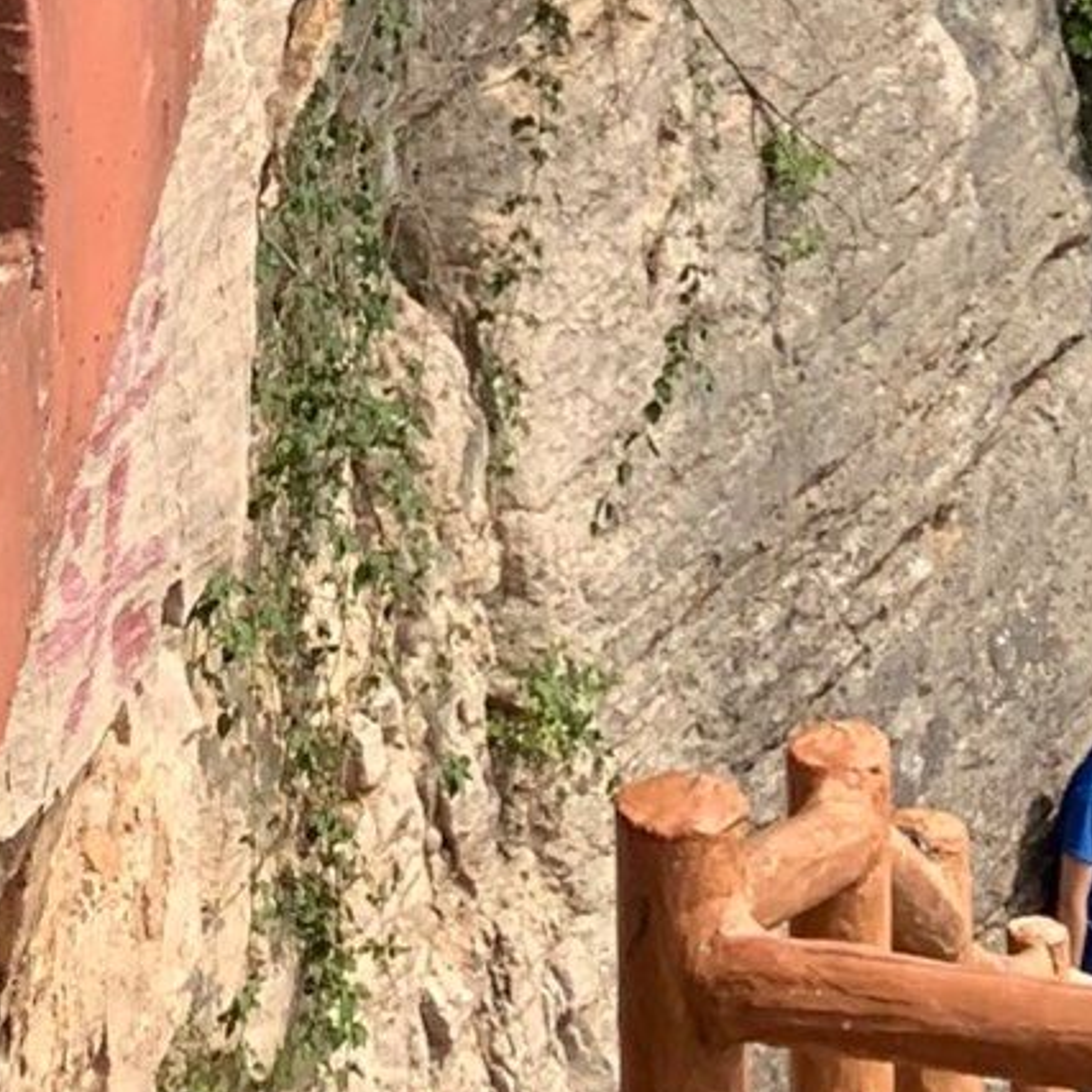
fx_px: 5246
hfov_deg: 11.9
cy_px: -2054
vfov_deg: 9.6
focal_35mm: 147
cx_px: 818
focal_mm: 4.25
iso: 25
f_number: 1.8
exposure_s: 1/1634
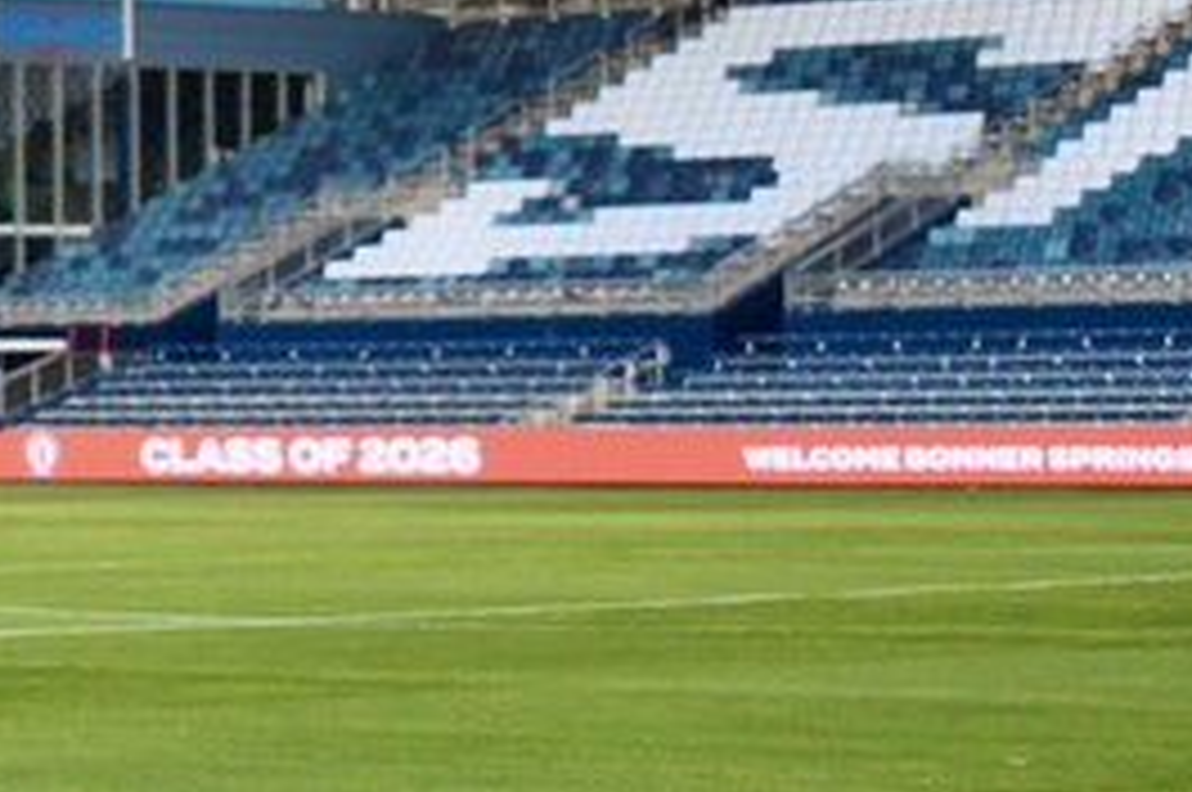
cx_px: -846
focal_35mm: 178
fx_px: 5886
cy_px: 583
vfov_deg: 7.7
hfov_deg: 10.9
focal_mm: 31
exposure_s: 1/250
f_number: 5
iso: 400
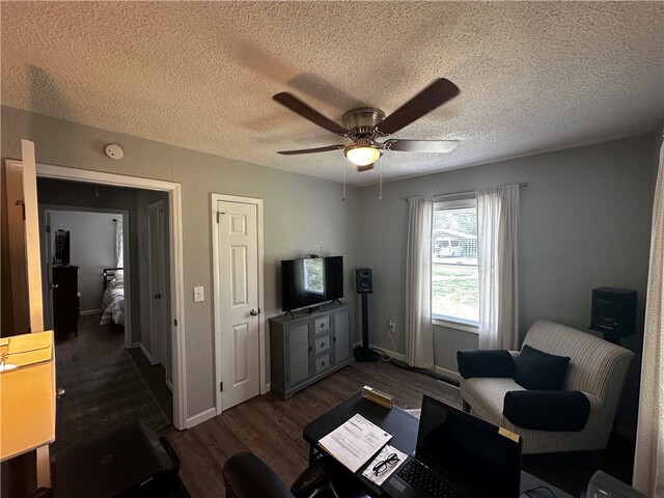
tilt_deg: -2.7
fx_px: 269
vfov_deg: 85.7
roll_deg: -0.1
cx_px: 332
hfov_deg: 102.1
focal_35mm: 14
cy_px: 249
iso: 160
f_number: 2.2
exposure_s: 1/120
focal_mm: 2.22
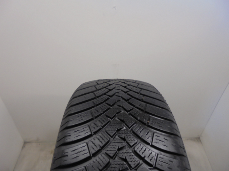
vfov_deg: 53.1
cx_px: 114
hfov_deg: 67.3
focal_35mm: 26
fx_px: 172
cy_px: 86
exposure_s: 1/30
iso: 100
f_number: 3.5
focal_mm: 4.6
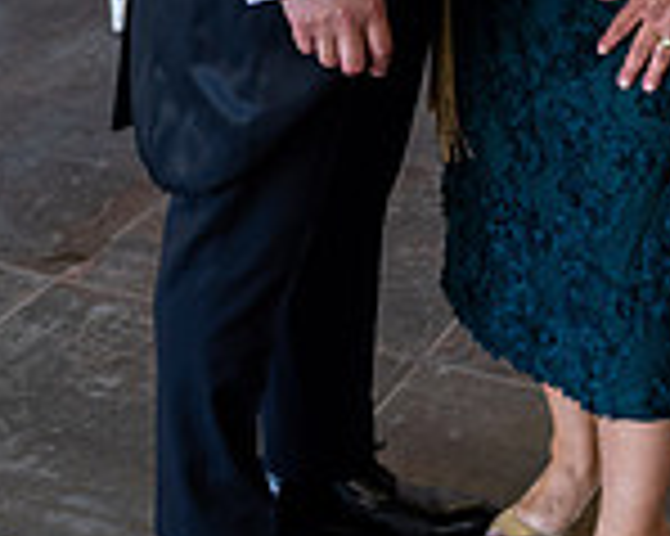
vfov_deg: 14.7
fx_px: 1962
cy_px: -194
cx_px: 441
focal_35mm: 99
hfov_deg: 19.3
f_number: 3.5
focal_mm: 35
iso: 1600
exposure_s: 1/320
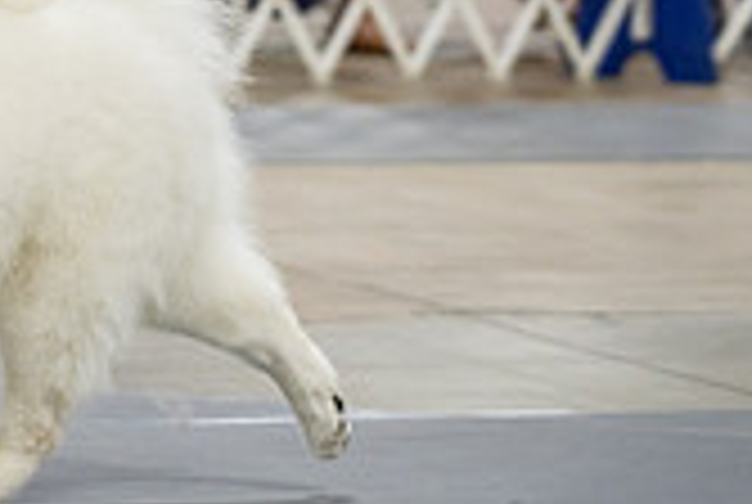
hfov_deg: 6.1
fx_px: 6968
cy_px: -128
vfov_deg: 4.1
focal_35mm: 333
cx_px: -338
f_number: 2.8
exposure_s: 1/160
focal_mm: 96
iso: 2000
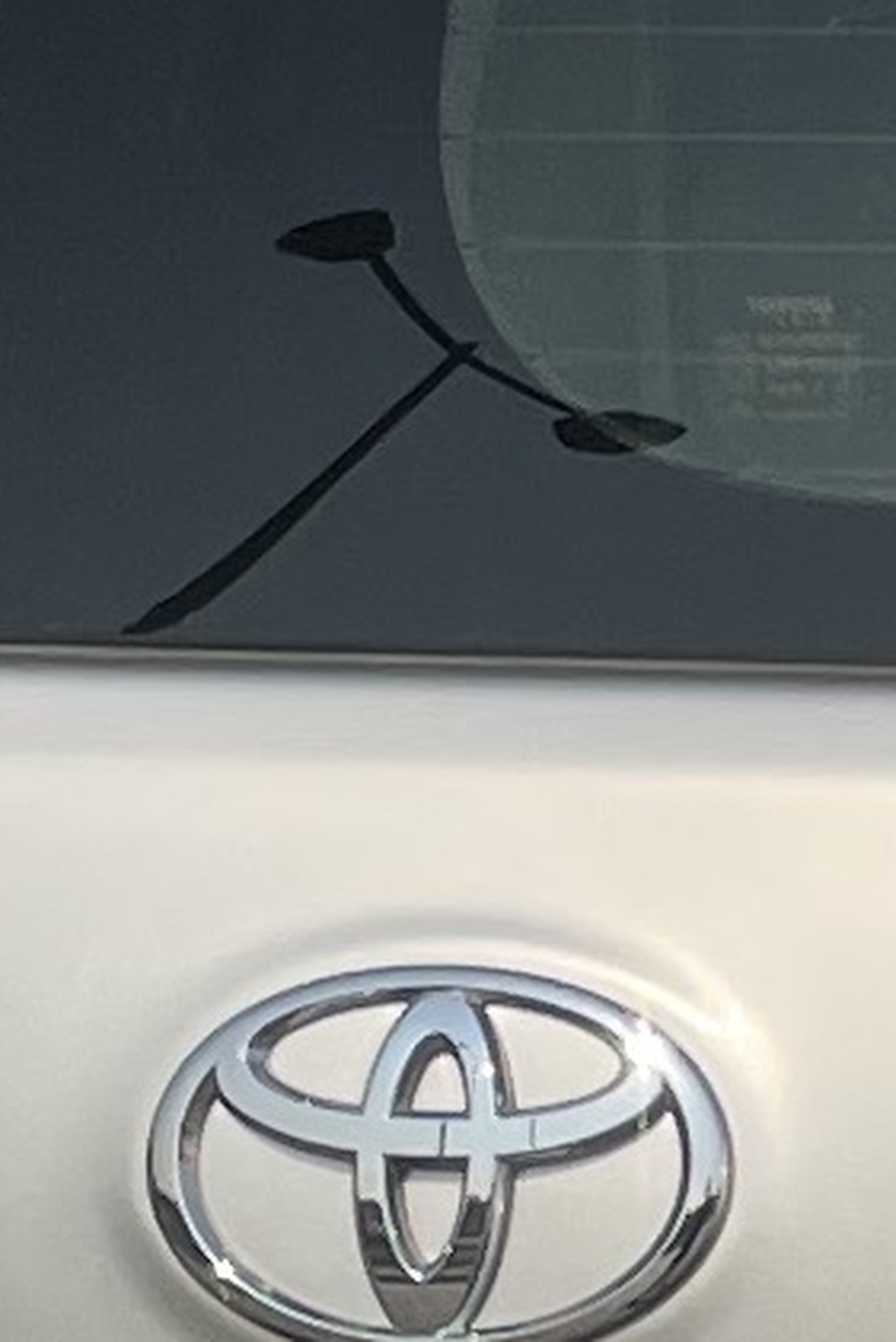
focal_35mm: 259
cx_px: 2914
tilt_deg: -6.0
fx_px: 9661
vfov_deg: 7.9
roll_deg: +1.6
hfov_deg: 5.0
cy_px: 953
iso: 32
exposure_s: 1/6135
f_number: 1.6
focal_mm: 4.2
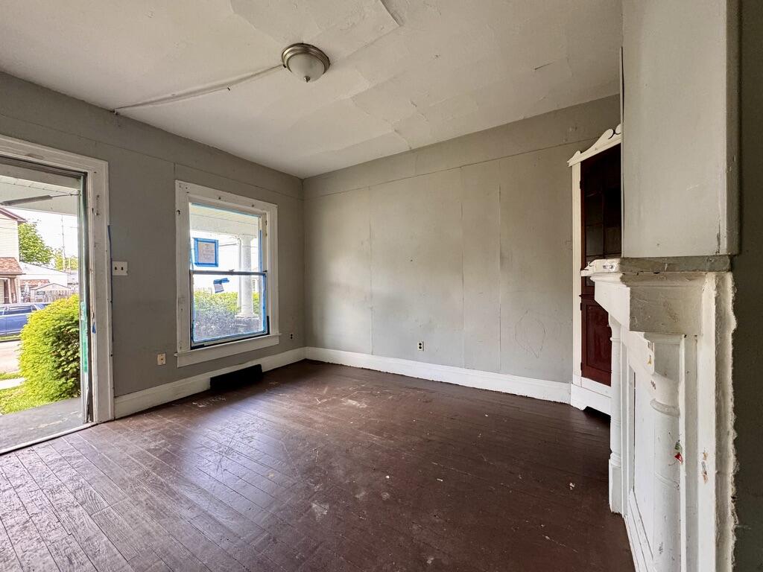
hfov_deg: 102.1
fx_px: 309
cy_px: 286
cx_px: 382
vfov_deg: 85.7
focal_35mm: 14
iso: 200
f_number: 2.2
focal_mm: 2.22
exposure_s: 1/99
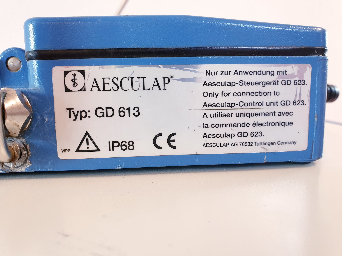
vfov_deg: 53.1
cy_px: 128
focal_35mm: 26
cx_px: 171
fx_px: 257
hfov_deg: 67.3
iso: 200
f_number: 2.4
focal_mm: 4.3
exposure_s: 1/50
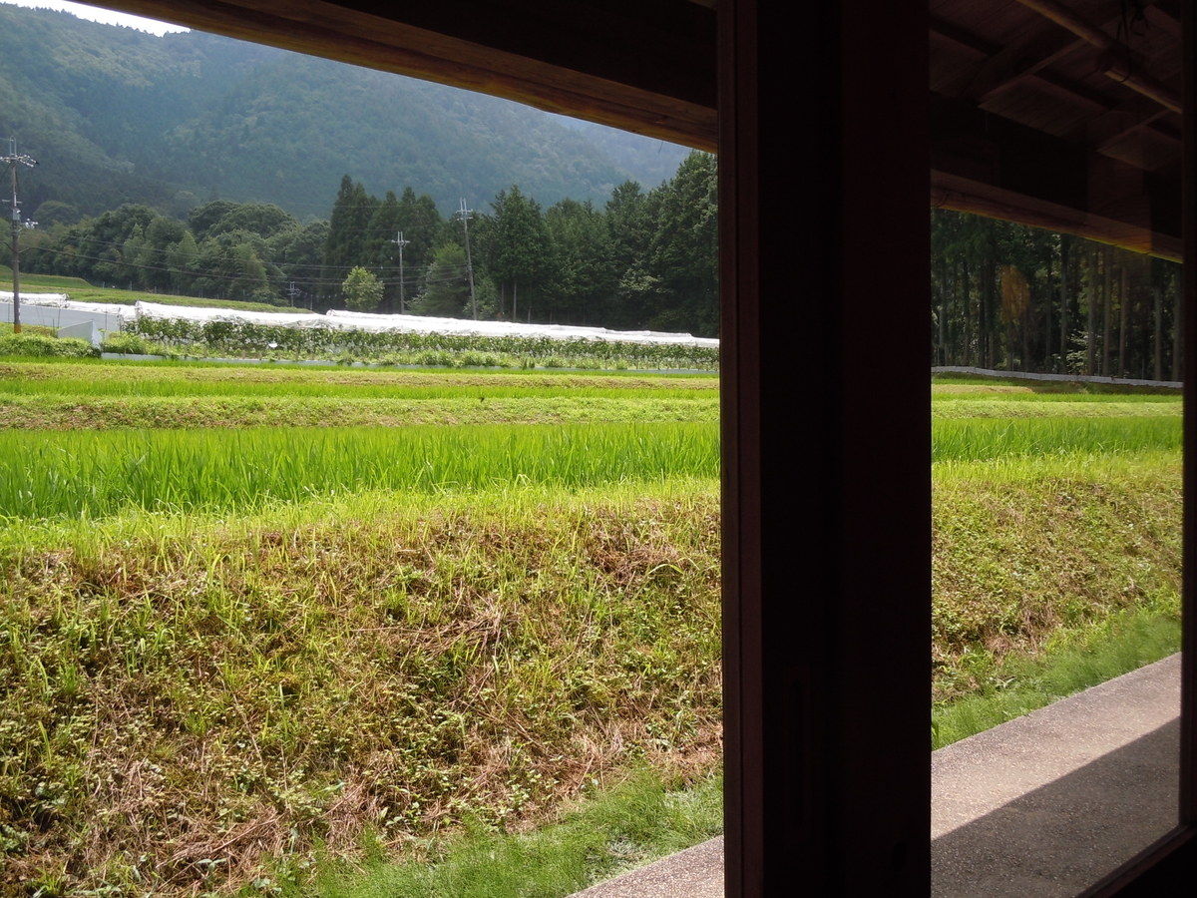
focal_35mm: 33
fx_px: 1141
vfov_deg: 42.9
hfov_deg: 55.4
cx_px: 598
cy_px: 449
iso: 100
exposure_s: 1/320
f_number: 4
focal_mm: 5.9
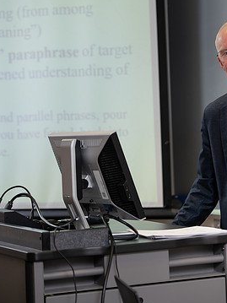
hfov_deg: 10.3
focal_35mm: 143
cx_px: 209
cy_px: 146
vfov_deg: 13.8
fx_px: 1251
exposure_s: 1/200
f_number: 3.5
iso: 500
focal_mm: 92
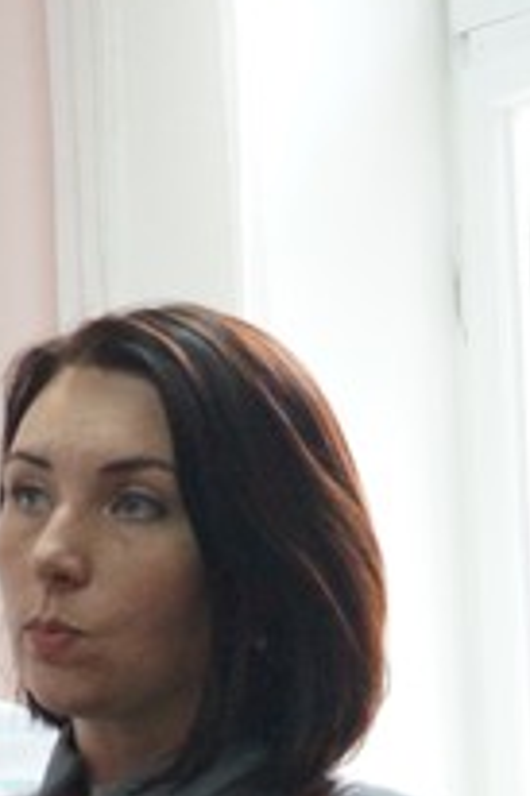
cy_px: 844
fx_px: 2256
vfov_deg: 19.3
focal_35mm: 102
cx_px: -484
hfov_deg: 12.1
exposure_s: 1/40
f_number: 6.3
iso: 3200
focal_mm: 20
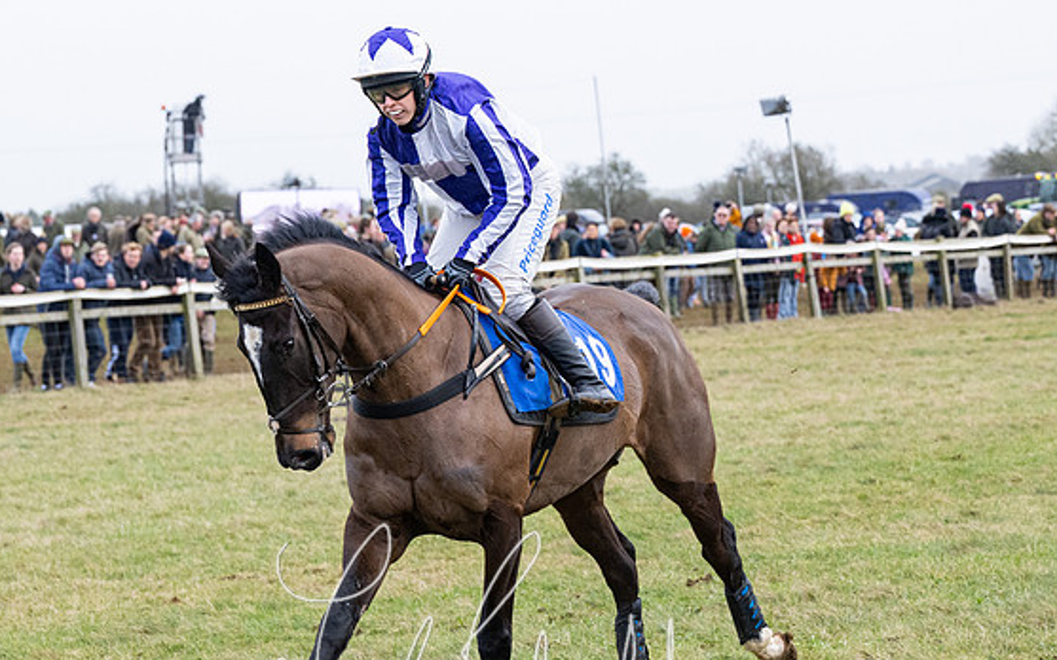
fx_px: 3860
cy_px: 407
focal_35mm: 134
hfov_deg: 15.6
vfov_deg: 9.8
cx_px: 439
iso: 800
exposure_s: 1/1250
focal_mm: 70
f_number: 4
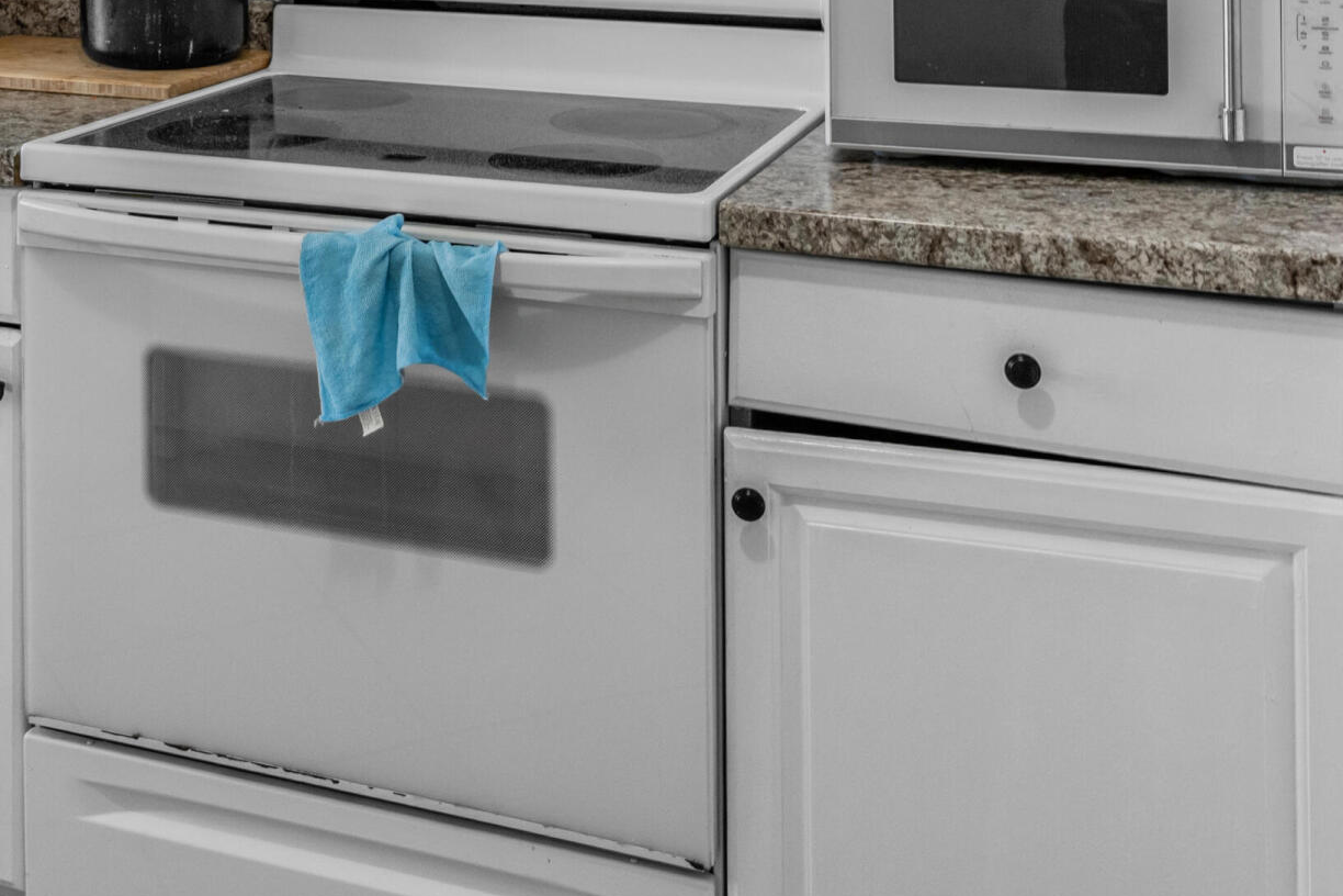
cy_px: -161
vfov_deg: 25.0
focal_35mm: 49
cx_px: 487
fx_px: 1828
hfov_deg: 40.0
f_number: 9
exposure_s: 1/6
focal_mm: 20
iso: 800
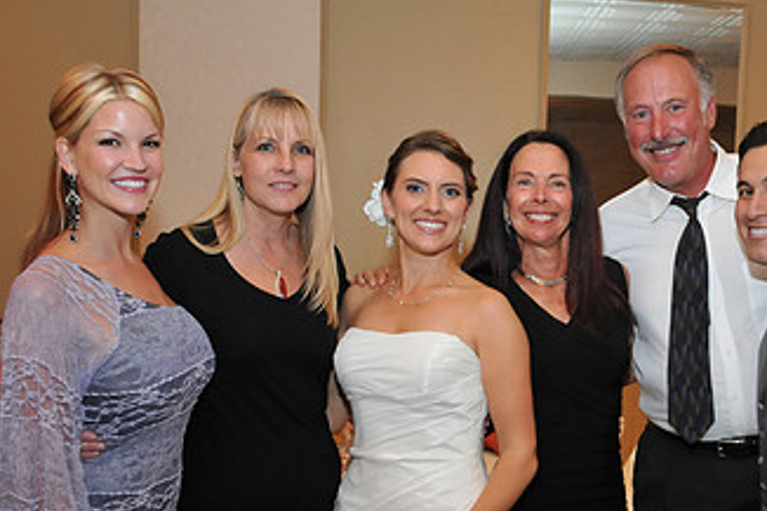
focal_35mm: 48
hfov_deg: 40.6
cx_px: 508
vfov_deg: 27.7
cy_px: 383
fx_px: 1022
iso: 800
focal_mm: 18
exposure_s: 1/25
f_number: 3.5
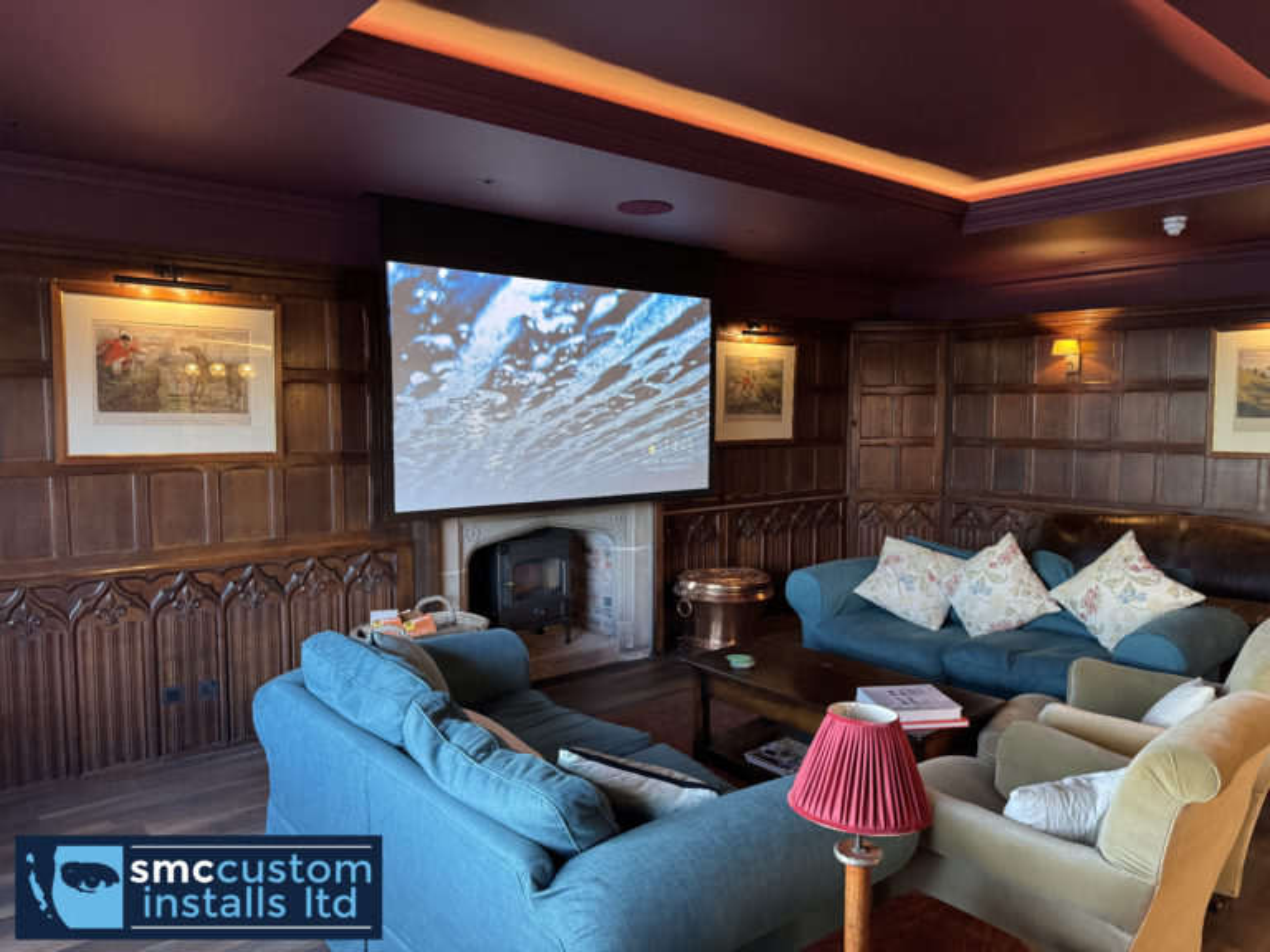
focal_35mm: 24
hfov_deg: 71.6
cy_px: 476
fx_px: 881
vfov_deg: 56.8
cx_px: 635
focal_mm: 6.76
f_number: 1.78
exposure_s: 1/60
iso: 640
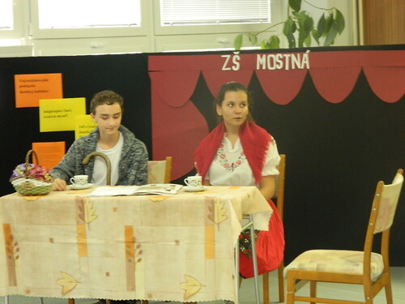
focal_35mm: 103
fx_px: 1205
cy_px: 152
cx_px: 202
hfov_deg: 19.1
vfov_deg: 14.4
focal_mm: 18.6
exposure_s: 1/10
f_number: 4.5
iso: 400
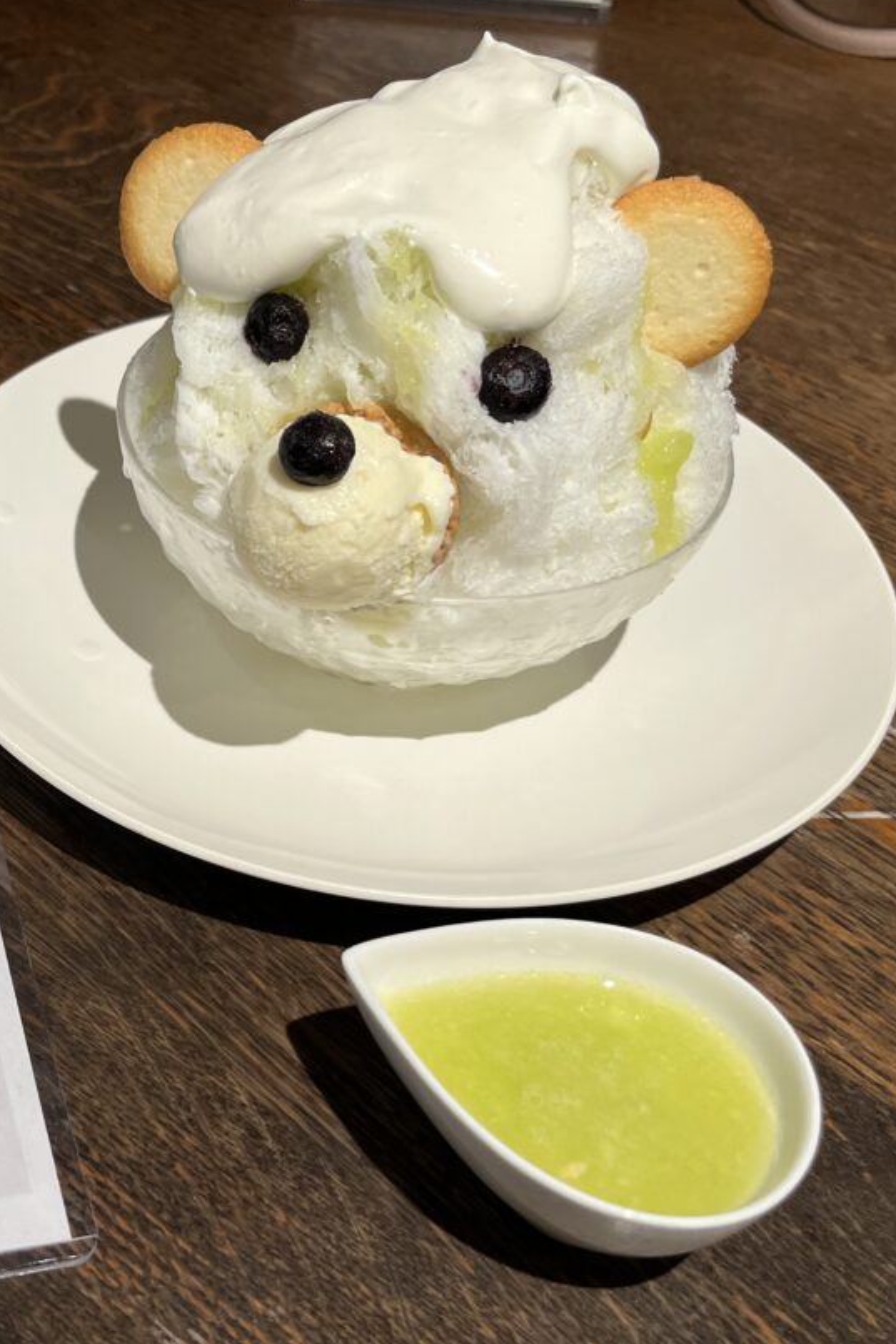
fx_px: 1605
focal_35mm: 43
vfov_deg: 45.4
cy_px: 728
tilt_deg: -42.6
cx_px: 47
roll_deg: -1.0
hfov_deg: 29.6
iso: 100
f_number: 1.6
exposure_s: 1/120
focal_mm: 5.1
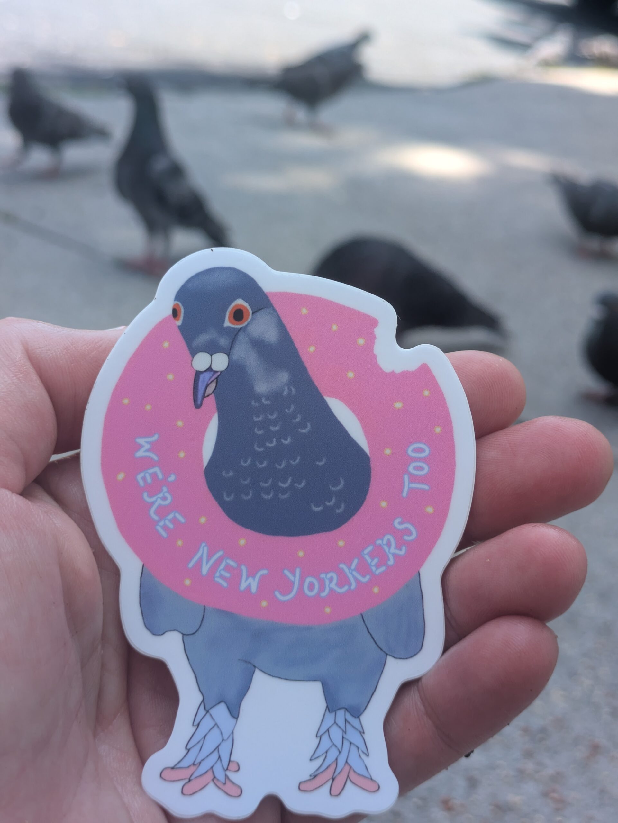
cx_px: 309
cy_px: 412
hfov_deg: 28.6
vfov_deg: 37.5
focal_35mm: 51
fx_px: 1213
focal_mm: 5.43
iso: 49
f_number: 1.89
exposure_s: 1/370
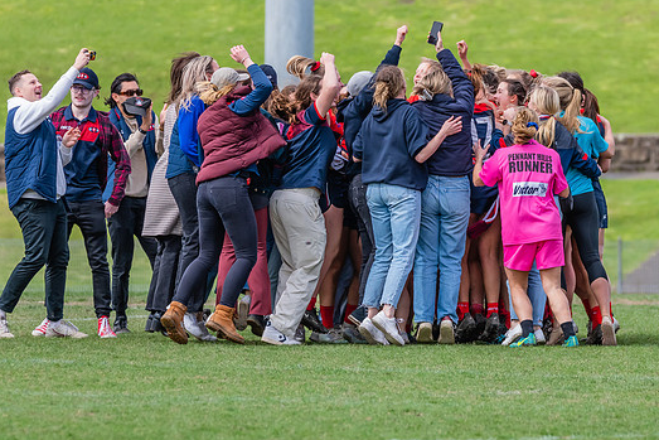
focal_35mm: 469
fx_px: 8587
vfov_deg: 2.9
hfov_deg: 4.4
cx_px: 397
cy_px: 180
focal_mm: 280
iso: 800
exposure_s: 1/1600
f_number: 6.3
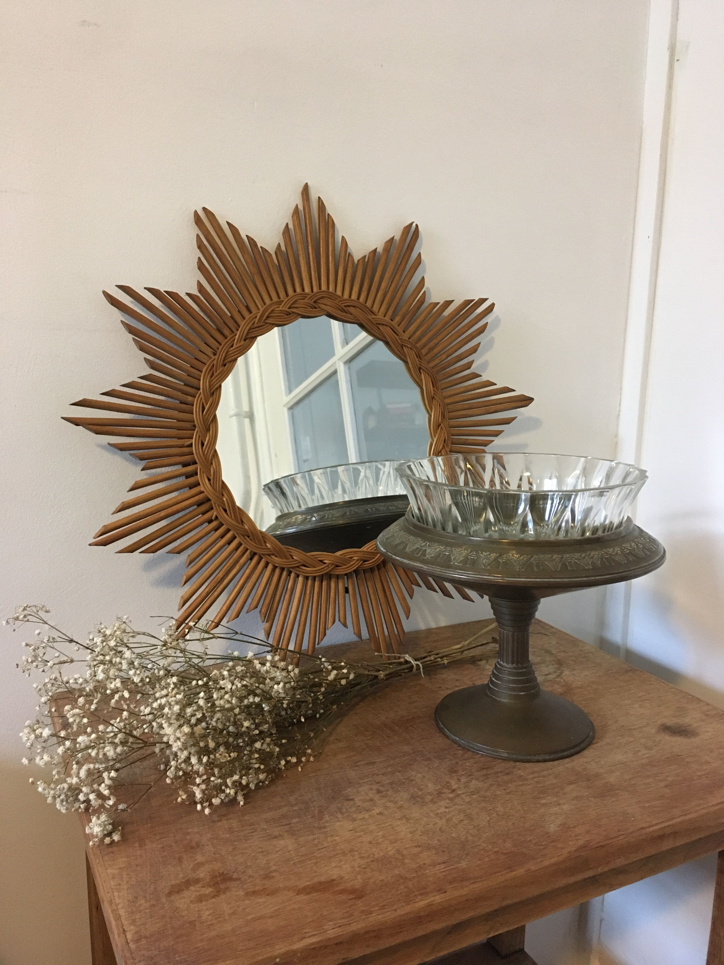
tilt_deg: -10.5
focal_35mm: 29
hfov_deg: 48.2
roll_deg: -1.8
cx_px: 362
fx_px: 809
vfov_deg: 61.7
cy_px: 482
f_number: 2.2
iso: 250
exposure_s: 1/17
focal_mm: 4.15
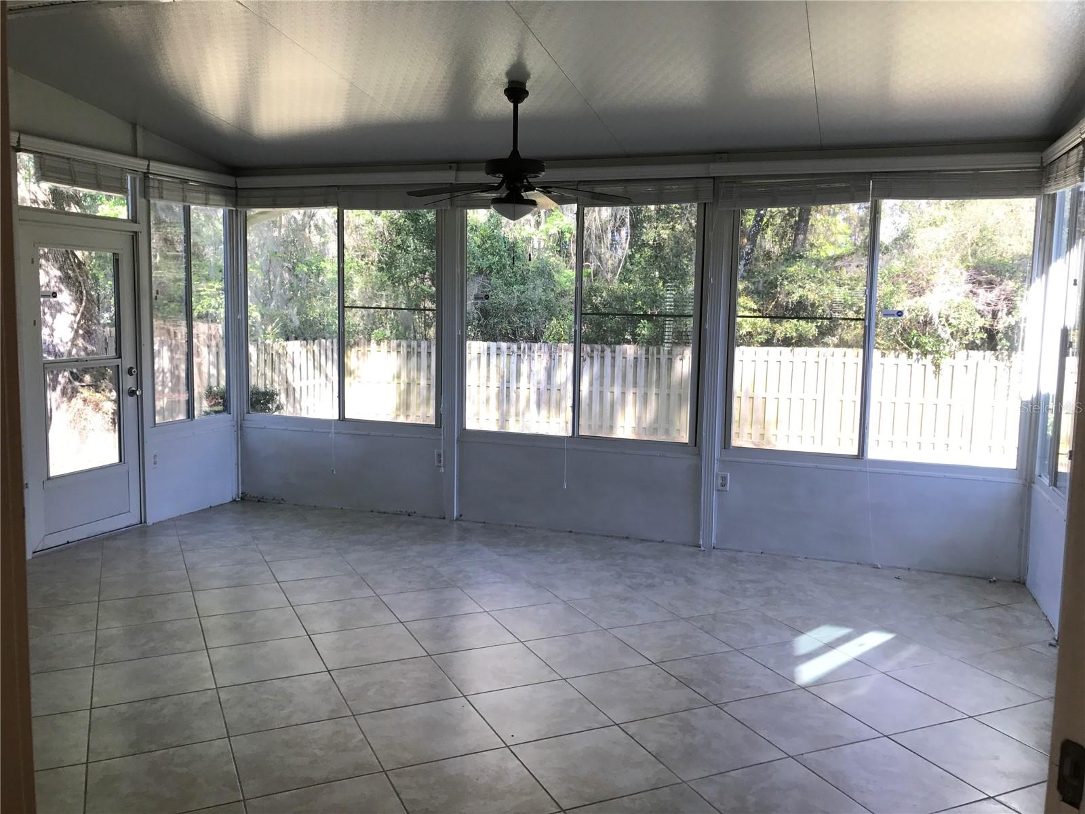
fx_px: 878
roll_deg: -1.3
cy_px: 407
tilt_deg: -6.2
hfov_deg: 63.4
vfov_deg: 49.7
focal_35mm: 28
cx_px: 542
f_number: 1.8
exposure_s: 1/120
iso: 32
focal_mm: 3.99
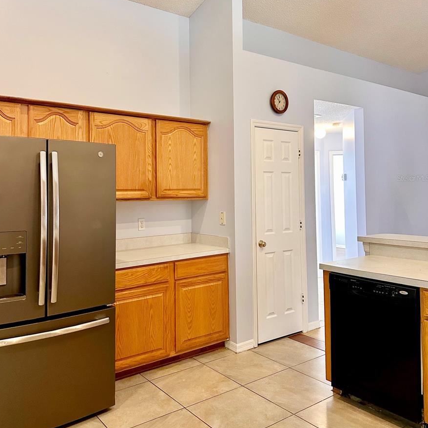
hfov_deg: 55.6
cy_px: 178
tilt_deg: +2.5
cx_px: 212
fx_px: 406
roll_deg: -0.6
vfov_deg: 55.3
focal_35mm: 29
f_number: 1.78
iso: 400
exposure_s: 1/60
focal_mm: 6.86
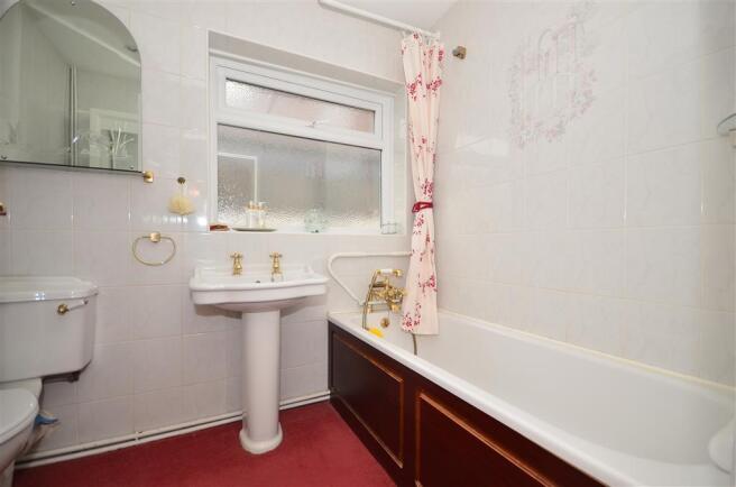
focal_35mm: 15
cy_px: 244
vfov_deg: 77.0
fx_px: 306
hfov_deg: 100.5
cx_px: 368
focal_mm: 10
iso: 200
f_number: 4
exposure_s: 1/125
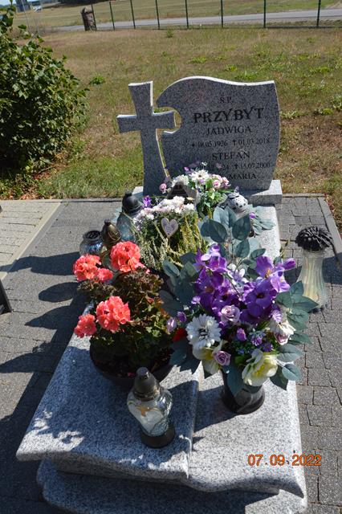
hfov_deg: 47.9
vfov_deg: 67.4
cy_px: 257
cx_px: 171
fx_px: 385
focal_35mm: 27
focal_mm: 18
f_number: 8
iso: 100
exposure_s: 1/250
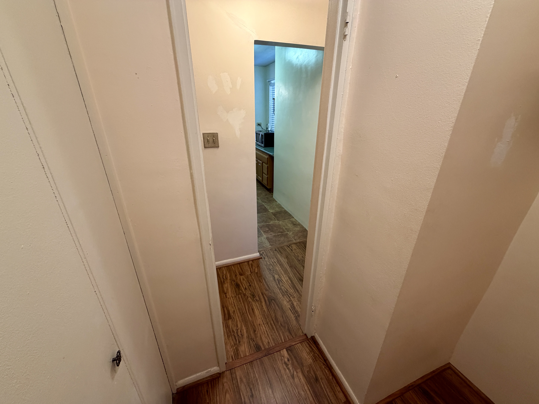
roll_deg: +0.0
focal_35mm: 14
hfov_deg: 102.1
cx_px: 270
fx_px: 218
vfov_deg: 85.7
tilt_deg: -22.2
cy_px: 202
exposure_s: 1/60
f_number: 2.2
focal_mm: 2.22
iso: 250
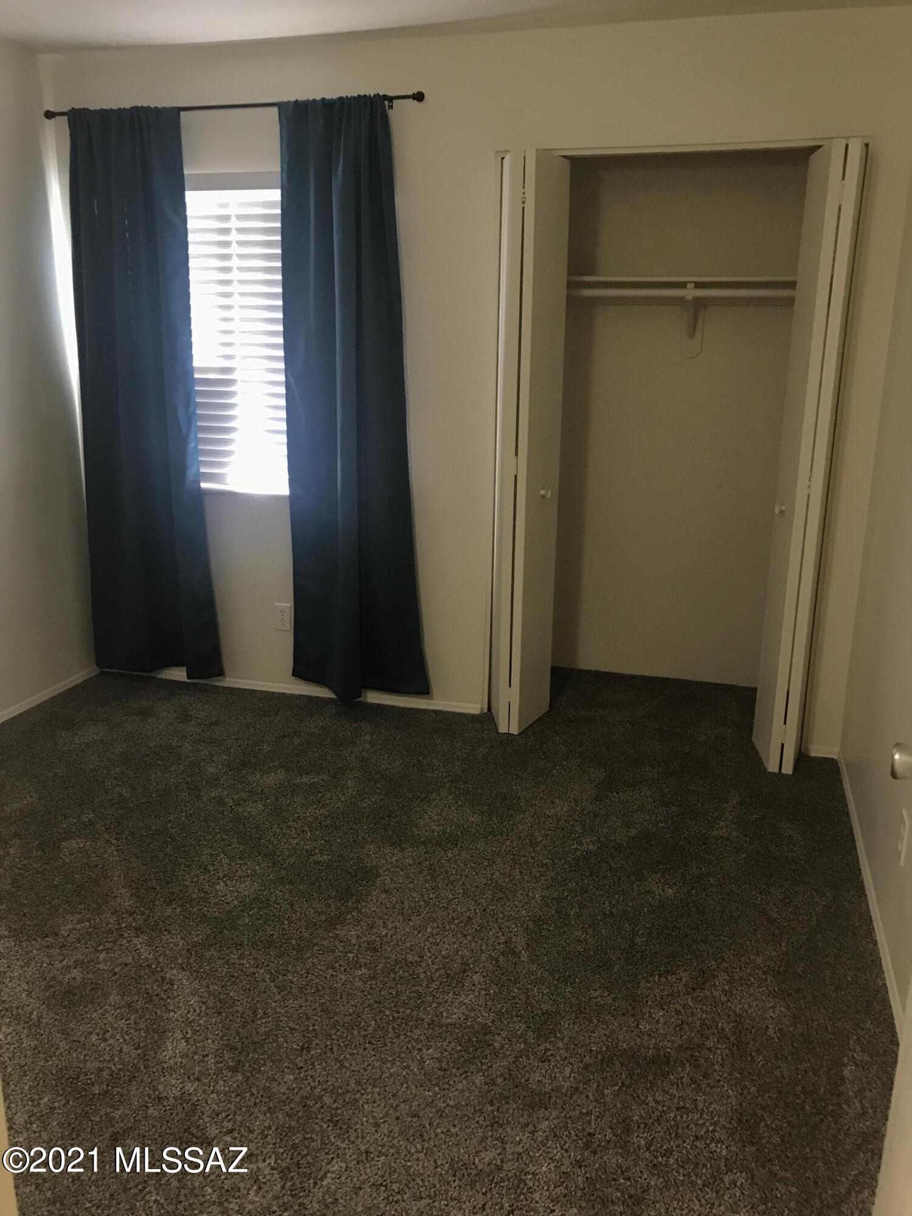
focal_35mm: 28
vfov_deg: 63.4
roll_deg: +0.2
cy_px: 608
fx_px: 984
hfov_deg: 49.7
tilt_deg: -15.8
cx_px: 456
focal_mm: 3.99
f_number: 1.8
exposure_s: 1/15
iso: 50
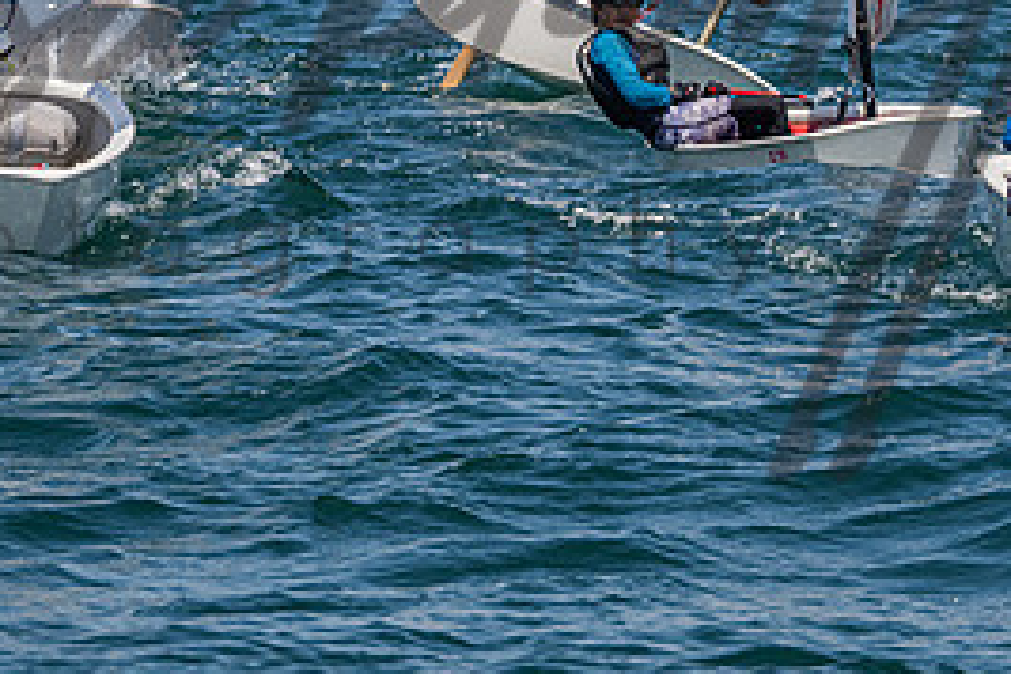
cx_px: 463
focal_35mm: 346
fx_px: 9716
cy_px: 43
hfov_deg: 6.0
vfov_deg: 4.0
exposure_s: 1/1000
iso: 250
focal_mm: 140
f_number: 7.1
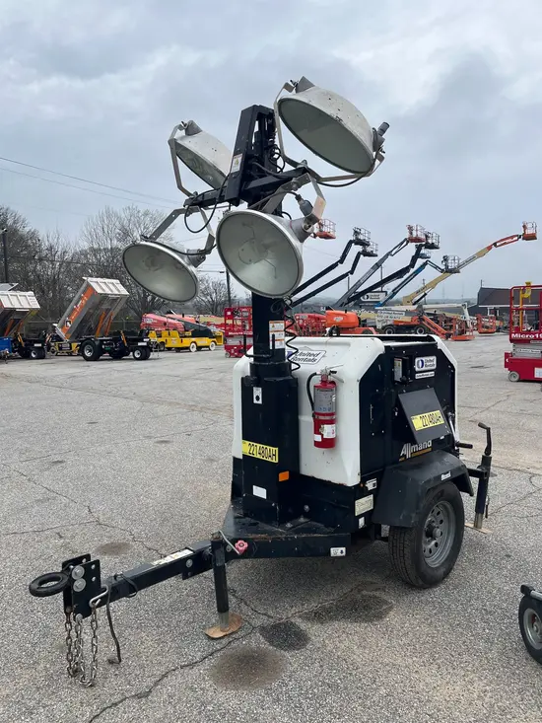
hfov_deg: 53.1
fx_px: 543
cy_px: 362
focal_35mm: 26
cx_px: 271
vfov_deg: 67.3
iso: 50
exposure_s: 1/1517
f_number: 1.6
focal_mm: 5.1
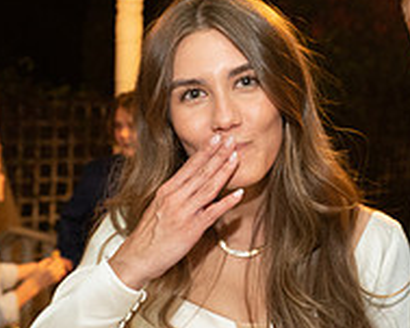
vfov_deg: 22.1
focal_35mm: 69
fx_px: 837
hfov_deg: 27.5
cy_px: 146
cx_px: 234
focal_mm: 24
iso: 4000
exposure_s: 1/60
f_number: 3.5
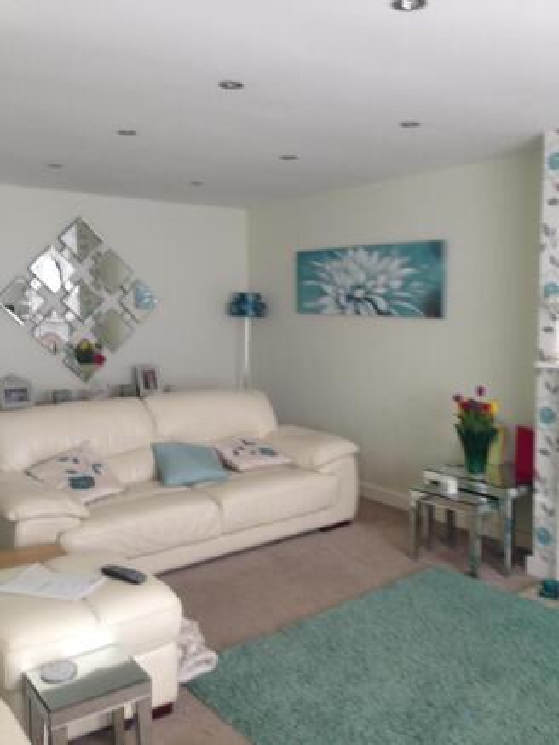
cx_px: 280
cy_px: 372
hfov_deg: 43.0
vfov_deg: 55.3
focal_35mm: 33
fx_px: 710
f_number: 2.4
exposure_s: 1/20
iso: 64
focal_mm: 4.12
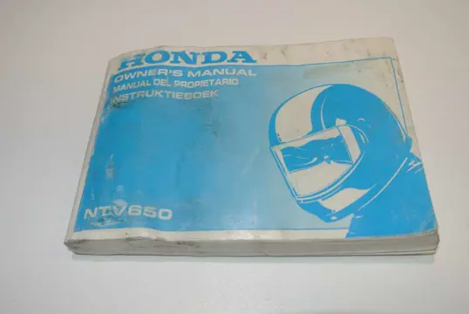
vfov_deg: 36.0
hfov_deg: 51.8
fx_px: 483
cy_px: 157
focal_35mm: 37
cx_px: 234
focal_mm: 14
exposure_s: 1/60
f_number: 4
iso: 200
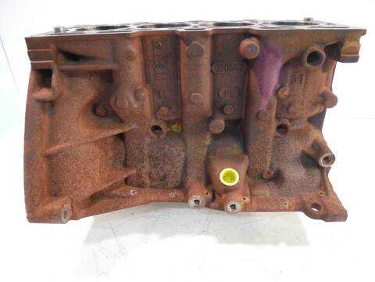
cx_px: 188
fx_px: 260
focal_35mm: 24
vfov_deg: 56.8
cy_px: 141
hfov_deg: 71.6
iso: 2000
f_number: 3.5
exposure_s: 1/60
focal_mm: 12
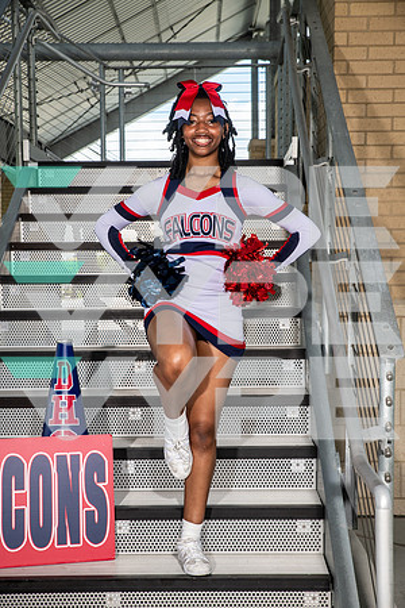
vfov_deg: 32.4
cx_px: 202
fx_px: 1046
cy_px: 304
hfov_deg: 21.9
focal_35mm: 62
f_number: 7.1
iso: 200
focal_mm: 62
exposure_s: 1/320
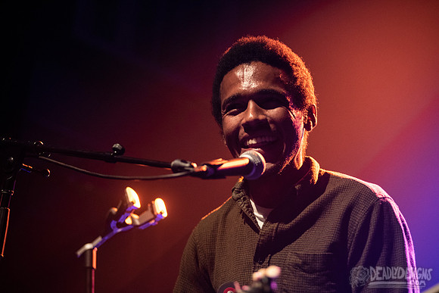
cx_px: 220
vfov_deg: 11.8
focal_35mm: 116
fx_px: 1415
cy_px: 146
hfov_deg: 17.6
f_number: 3.2
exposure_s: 1/125
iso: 2500
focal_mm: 116
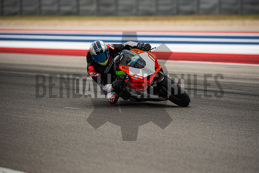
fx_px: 2159
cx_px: 130
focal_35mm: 300
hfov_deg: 6.9
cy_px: 86
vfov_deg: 4.6
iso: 320
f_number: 2.2
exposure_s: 1/4000
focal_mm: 200
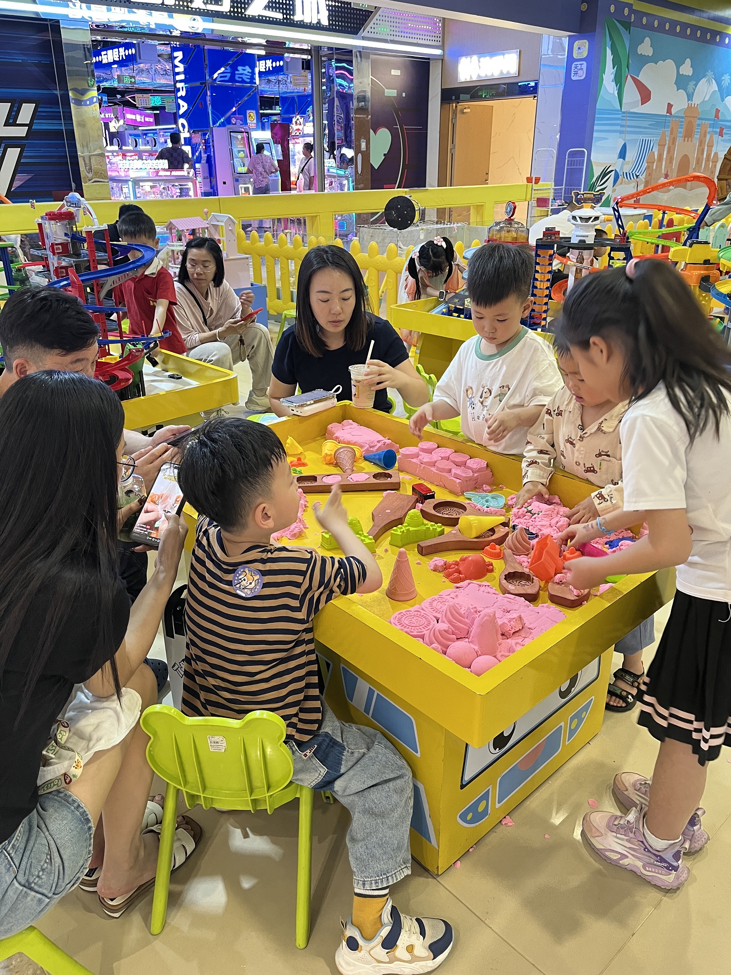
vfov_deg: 67.3
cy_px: 488
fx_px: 732
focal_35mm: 26
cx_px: 366
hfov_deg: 53.1
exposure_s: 1/50
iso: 125
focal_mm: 5.1
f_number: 1.6
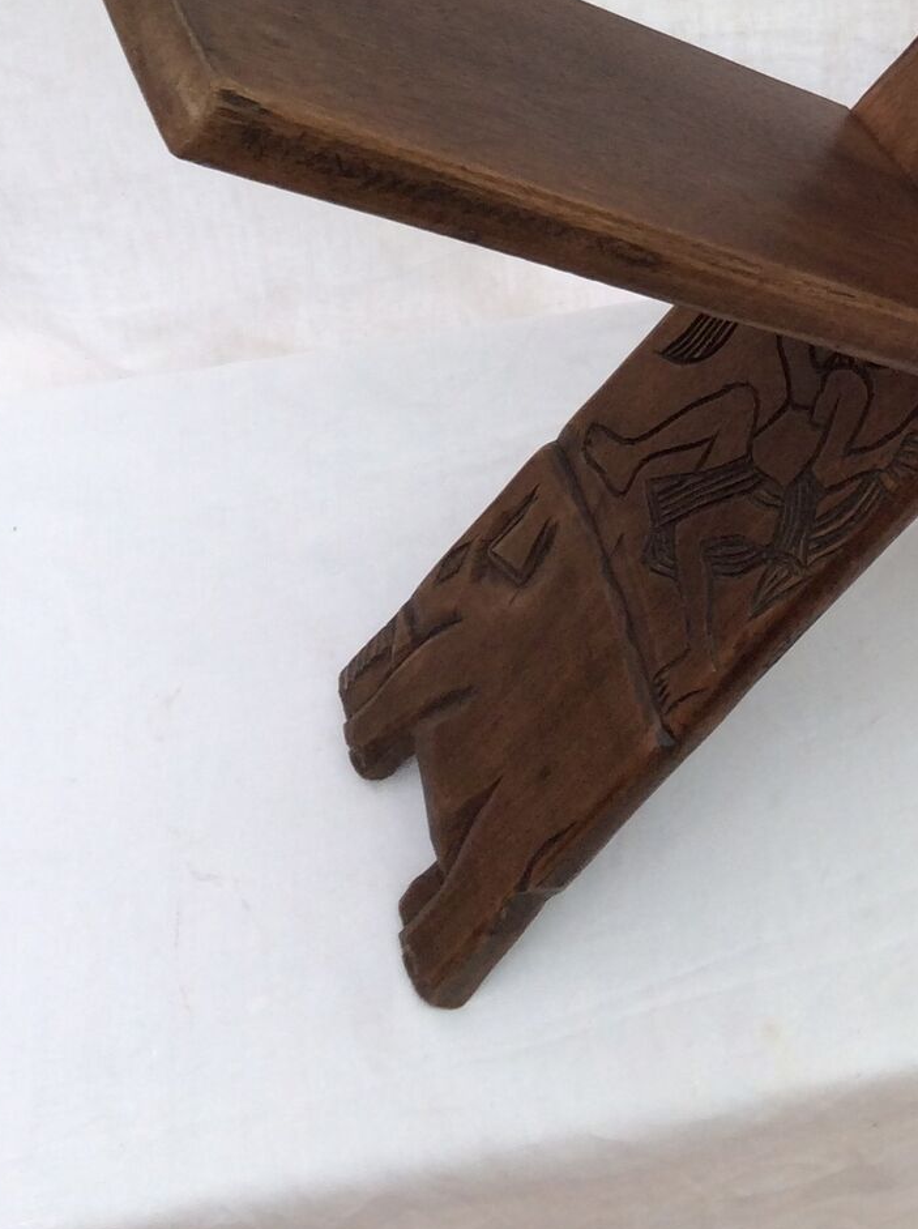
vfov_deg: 26.8
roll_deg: +0.5
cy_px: -39
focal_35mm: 68
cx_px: 914
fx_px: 2410
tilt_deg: -41.0
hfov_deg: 20.9
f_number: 2.4
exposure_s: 1/129
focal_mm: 3.3
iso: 32
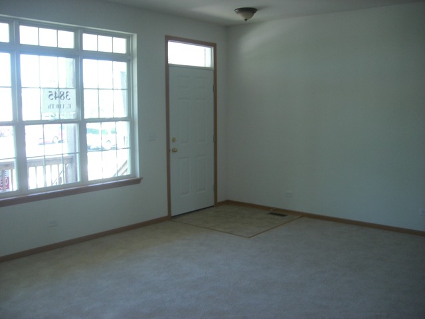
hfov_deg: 49.0
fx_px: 467
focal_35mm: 38
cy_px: 160
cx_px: 212
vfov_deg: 37.7
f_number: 2.7
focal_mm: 6.2
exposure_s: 1/80
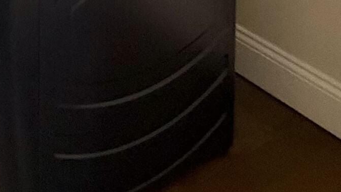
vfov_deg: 12.1
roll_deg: -0.1
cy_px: -330
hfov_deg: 26.0
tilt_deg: -3.4
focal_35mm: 68
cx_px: -115
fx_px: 615
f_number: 2.2
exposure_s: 1/60
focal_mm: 2.22
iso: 320
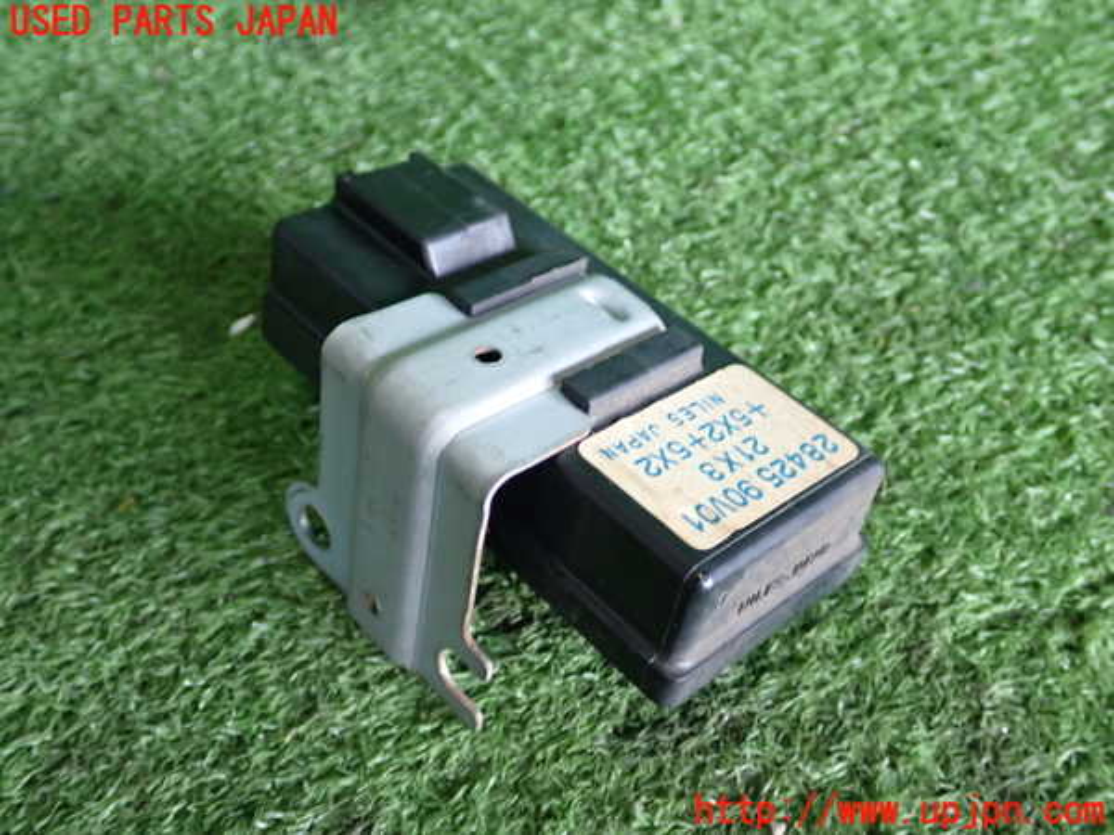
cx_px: 557
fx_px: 1223
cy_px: 418
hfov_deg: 49.0
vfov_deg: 37.7
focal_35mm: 38
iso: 250
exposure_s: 1/40
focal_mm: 6.83
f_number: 2.7
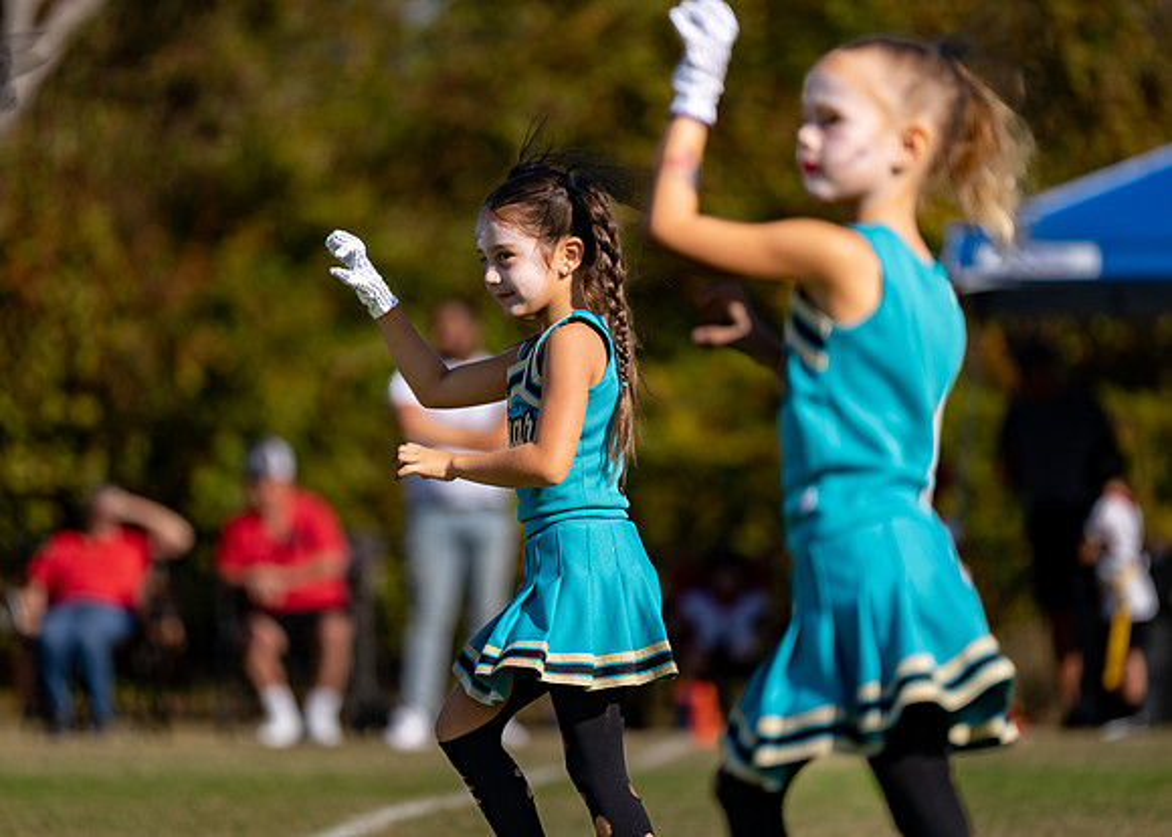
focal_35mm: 202
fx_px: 6707
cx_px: 525
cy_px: 399
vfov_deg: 7.1
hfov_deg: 10.0
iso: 100
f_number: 2.8
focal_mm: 182
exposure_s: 1/5000
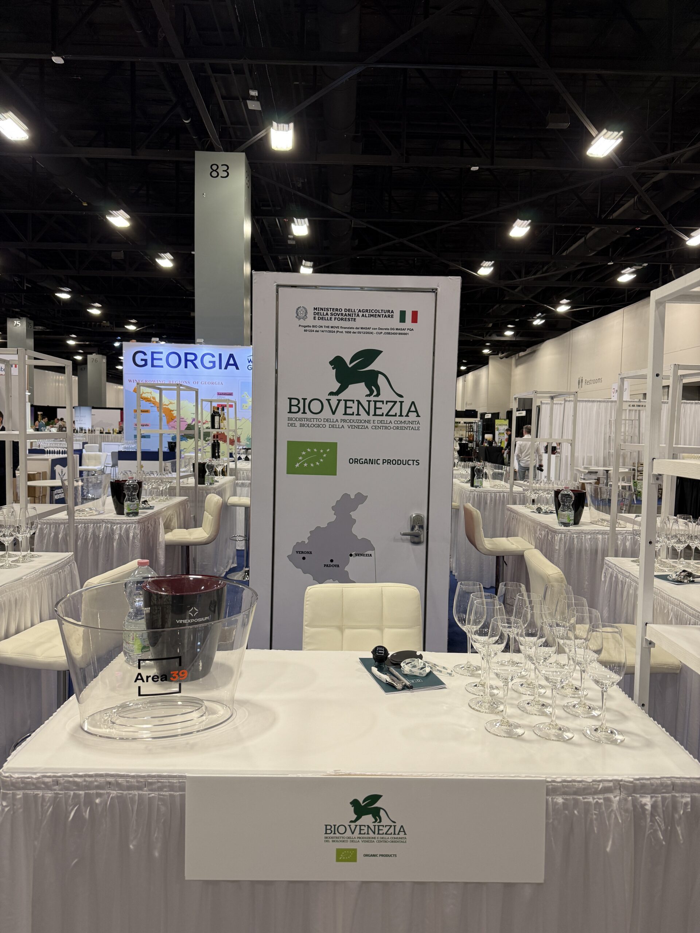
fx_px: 647
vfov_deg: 71.6
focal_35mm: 24
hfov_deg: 56.8
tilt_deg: -3.6
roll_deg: -1.8
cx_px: 350
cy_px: 466
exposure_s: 1/60
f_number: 1.78
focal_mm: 6.76
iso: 160
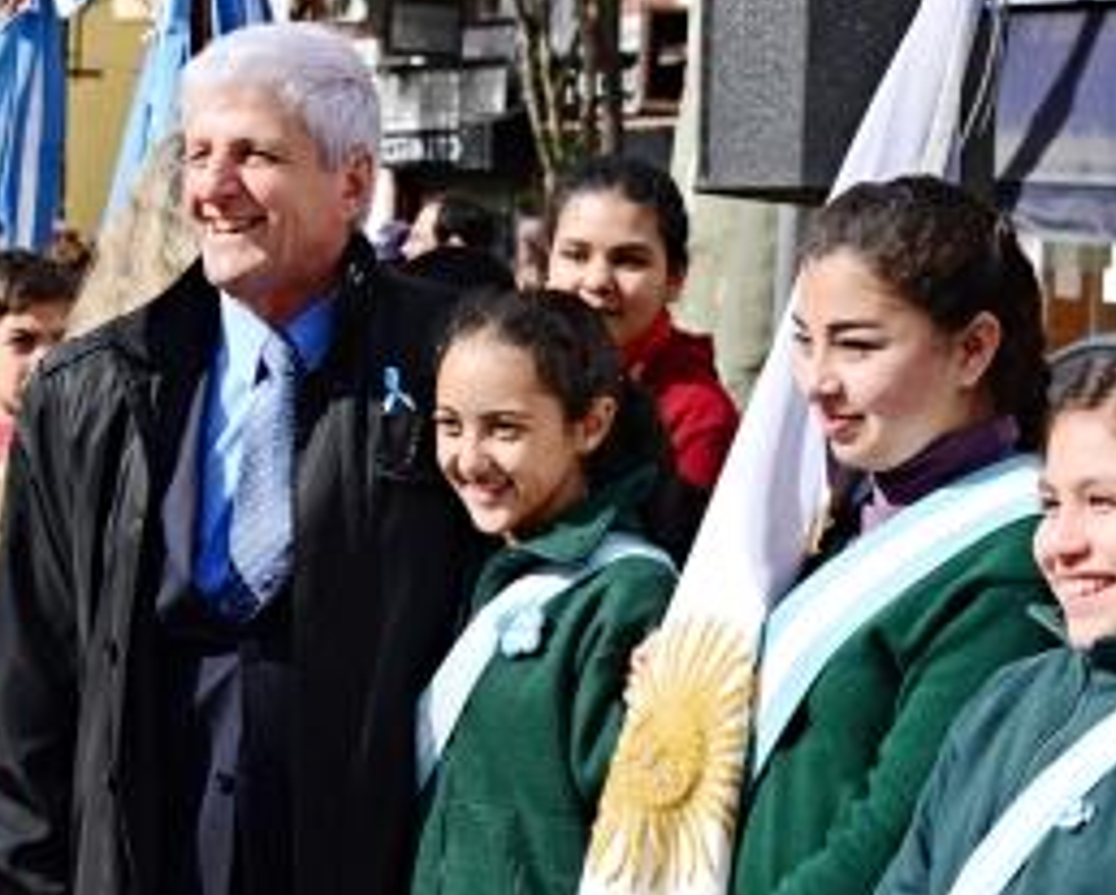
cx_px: 446
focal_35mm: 114
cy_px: 577
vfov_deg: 13.5
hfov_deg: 16.8
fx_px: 3770
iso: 400
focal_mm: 70
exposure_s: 1/640
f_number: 10
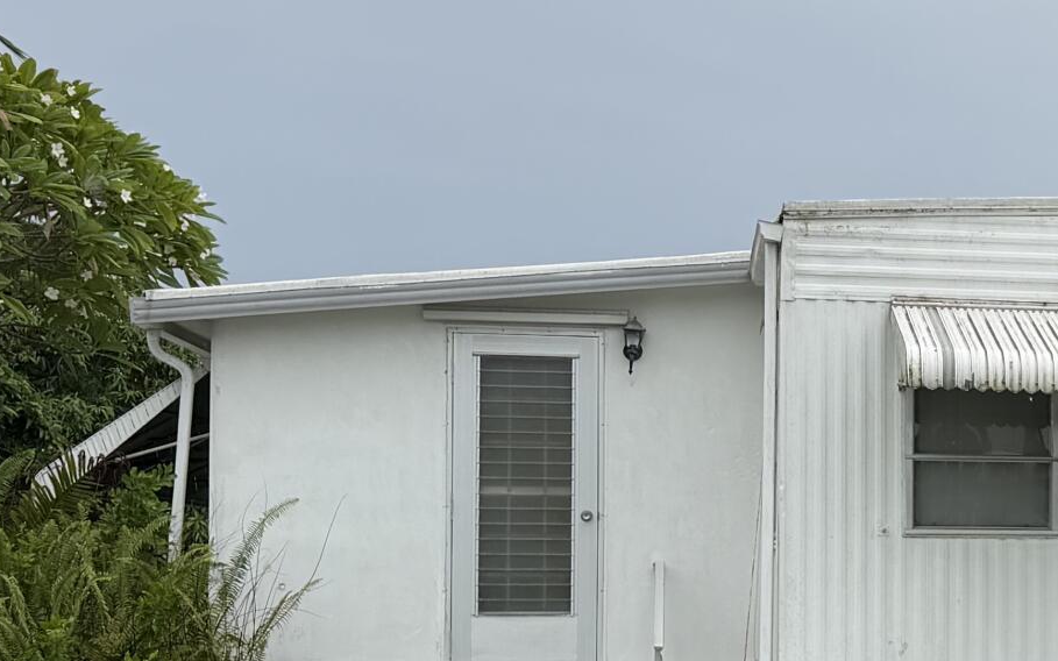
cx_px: 1285
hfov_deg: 22.6
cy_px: 509
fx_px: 2422
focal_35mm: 84
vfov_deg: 15.5
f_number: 1.78
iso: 80
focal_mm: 6.76
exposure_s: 1/2370
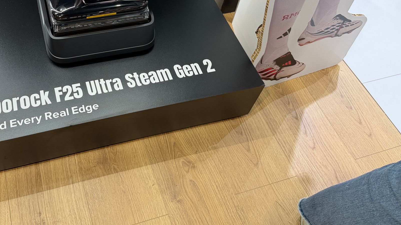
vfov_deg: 31.4
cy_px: 55
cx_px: 124
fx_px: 393
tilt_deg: -50.7
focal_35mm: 37
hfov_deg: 52.7
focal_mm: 6.76
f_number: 1.78
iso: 160
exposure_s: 1/100
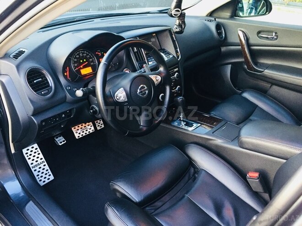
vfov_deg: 48.2
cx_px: 151
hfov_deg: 61.7
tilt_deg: -27.9
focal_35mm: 29
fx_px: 253
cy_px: 113
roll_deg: -1.7
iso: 200
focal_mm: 4.15
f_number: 2.2
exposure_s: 1/33
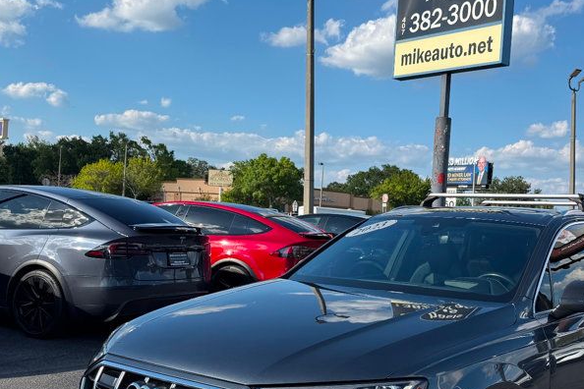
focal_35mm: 43
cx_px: 392
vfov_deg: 31.0
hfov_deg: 44.7
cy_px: 246
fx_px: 698
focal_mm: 6.76
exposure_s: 1/4405
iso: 80
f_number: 1.78
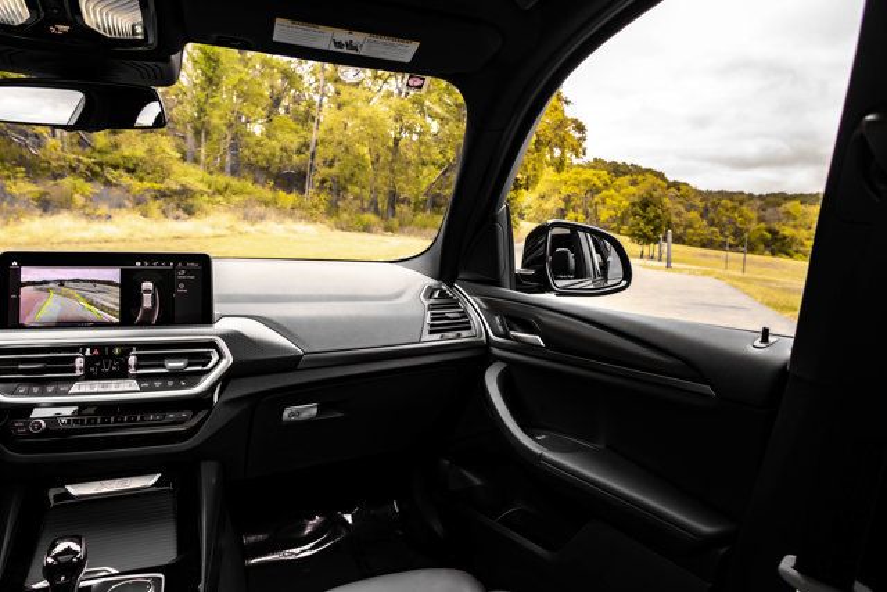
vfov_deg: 53.2
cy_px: 296
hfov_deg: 73.7
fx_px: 591
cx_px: 444
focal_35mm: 24
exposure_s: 1/200
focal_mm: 24
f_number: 8
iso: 640
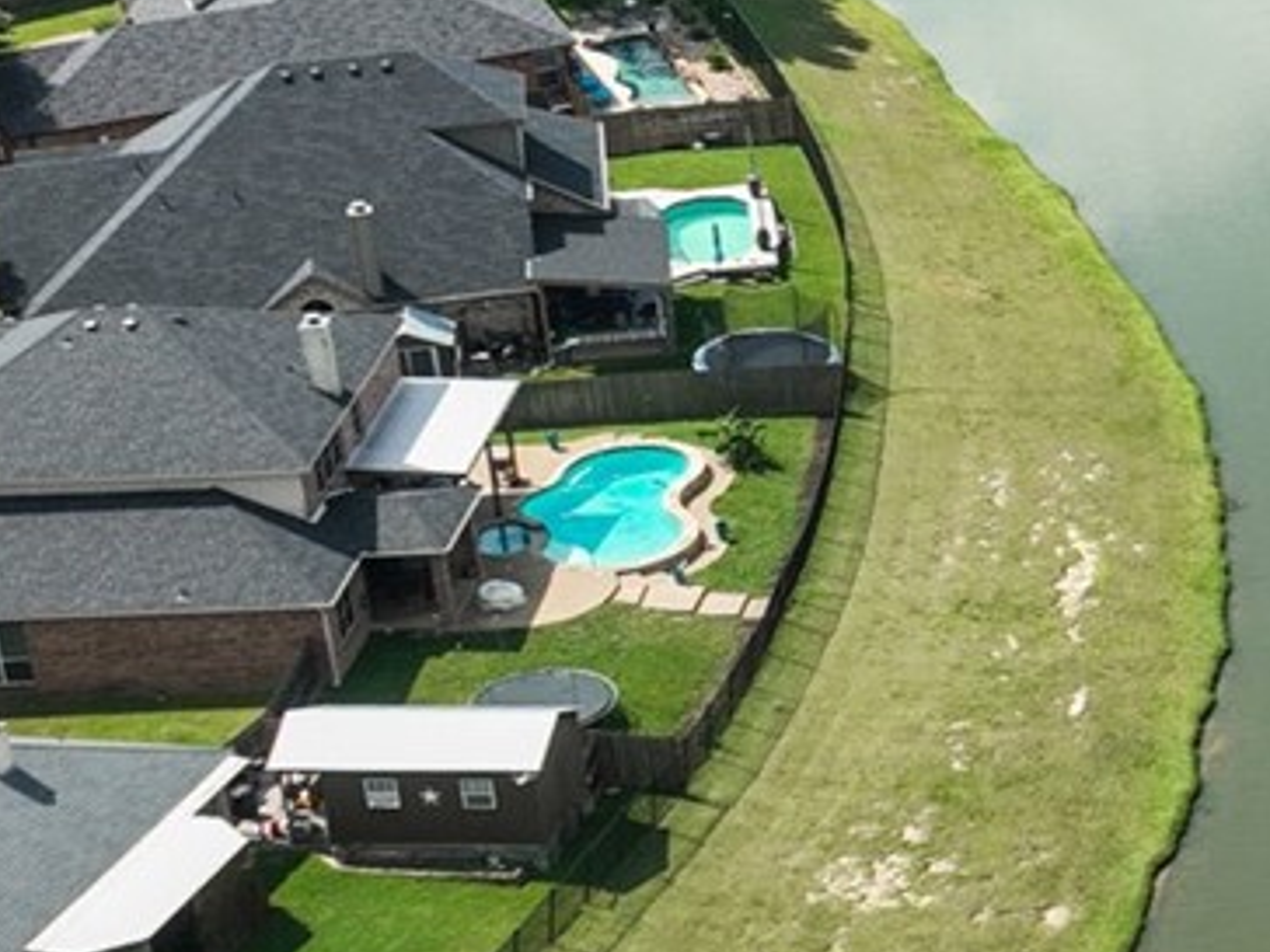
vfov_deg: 11.0
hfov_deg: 13.5
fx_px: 4953
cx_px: 2081
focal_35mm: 135
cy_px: 598
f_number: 2.8
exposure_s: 1/1600
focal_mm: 12.29
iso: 110
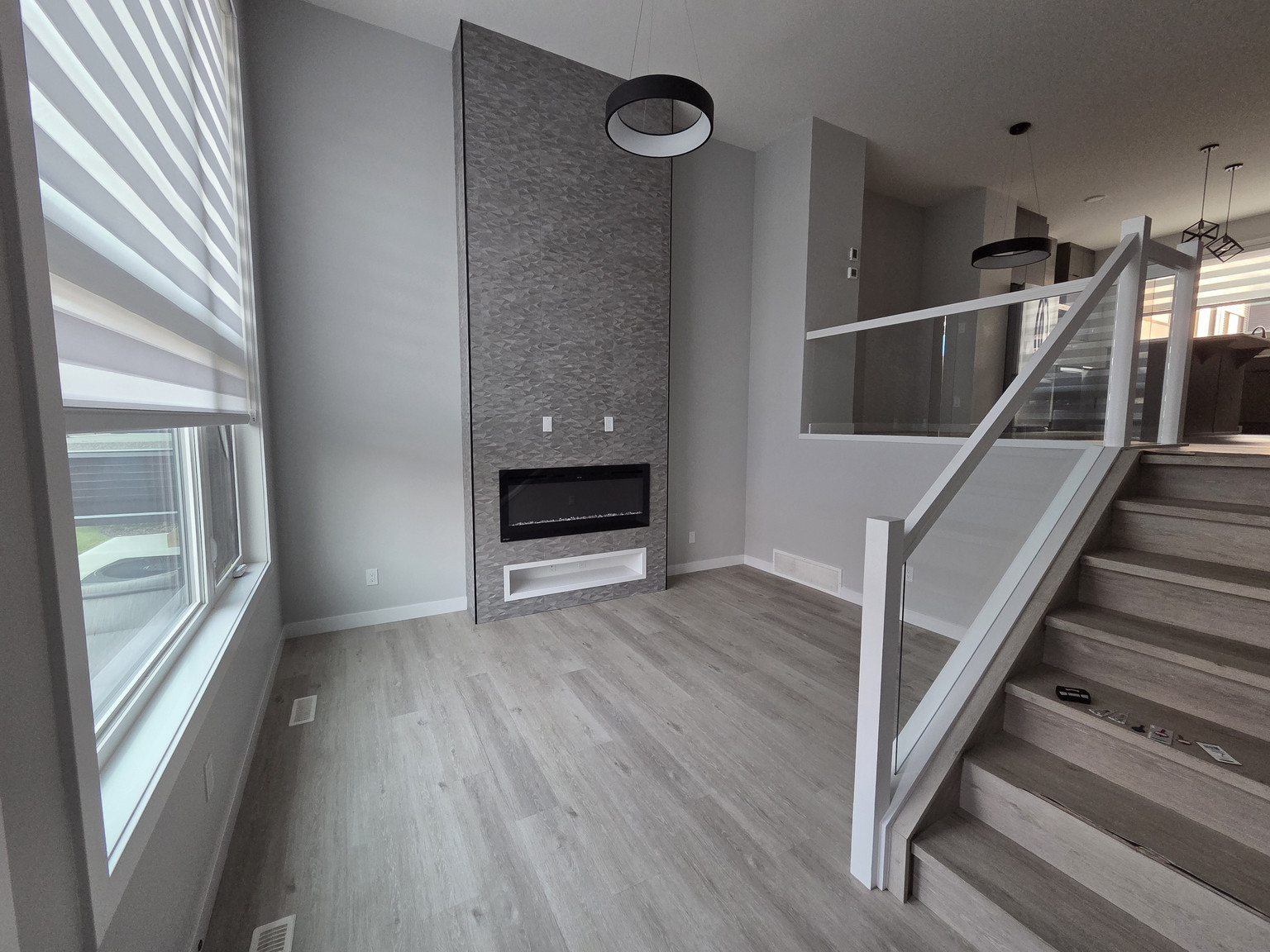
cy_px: 476
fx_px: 477
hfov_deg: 106.2
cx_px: 635
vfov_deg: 89.9
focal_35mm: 13
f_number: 2.2
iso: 250
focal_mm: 2.2
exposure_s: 1/100
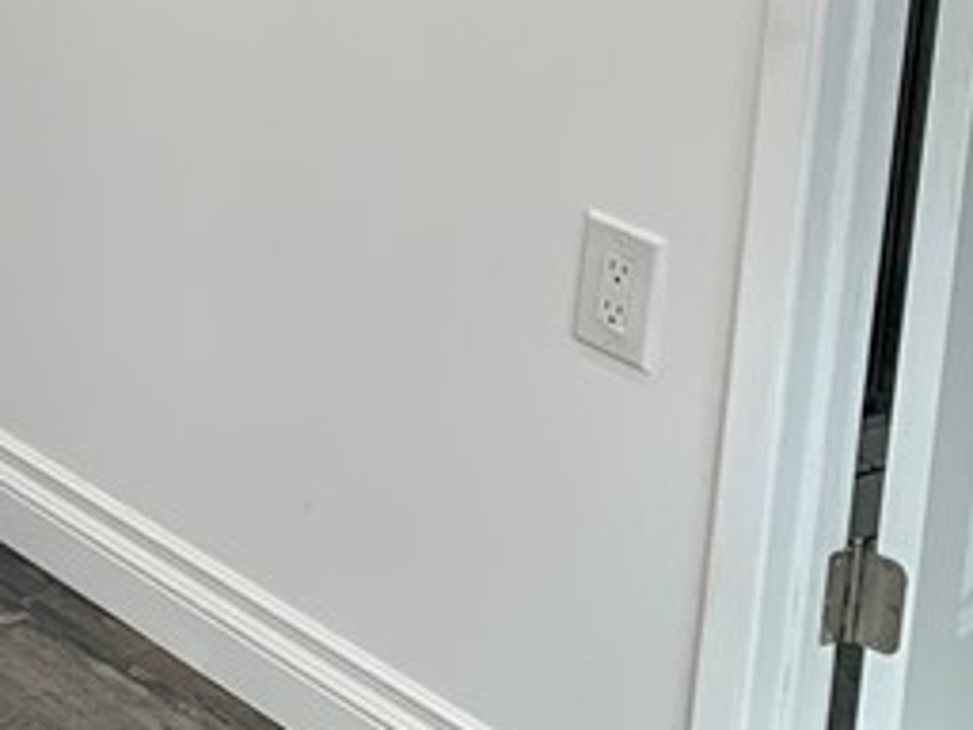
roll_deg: -3.2
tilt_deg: -6.4
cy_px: -528
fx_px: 2923
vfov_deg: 13.0
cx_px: -639
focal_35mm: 104
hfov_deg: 16.5
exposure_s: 1/120
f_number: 1.8
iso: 64
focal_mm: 4.25
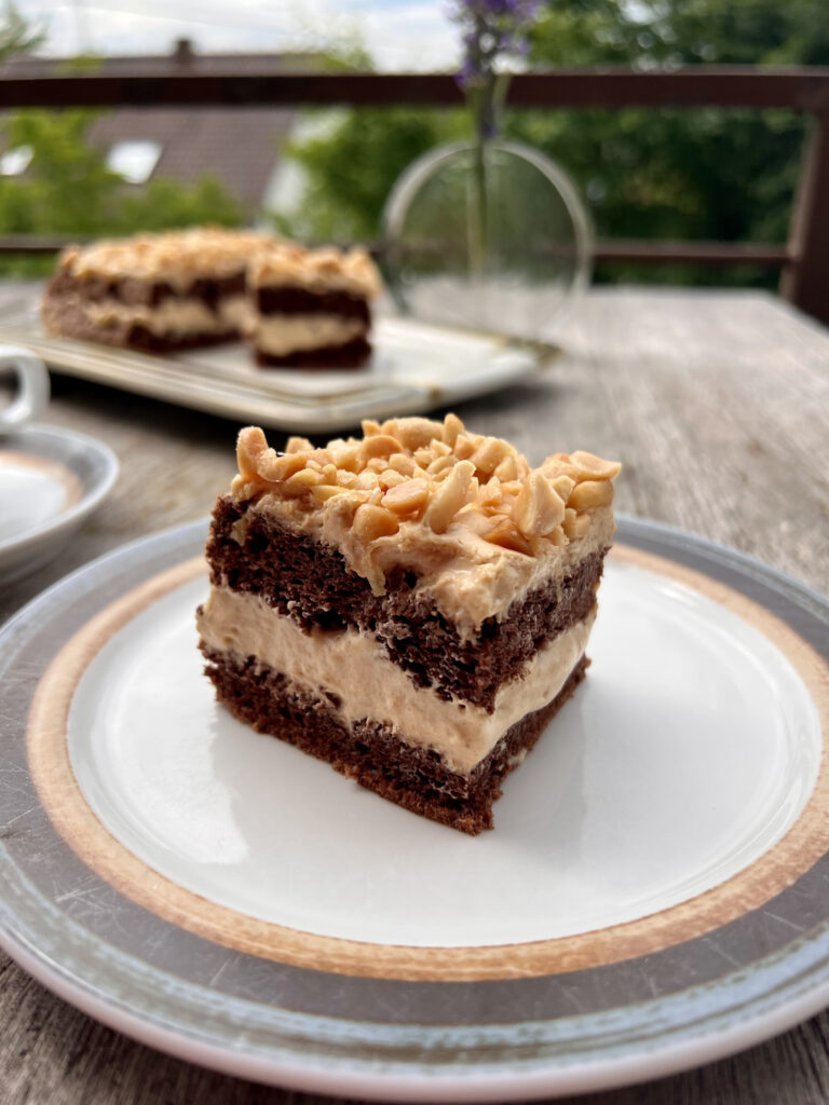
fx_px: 830
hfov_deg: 53.1
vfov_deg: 67.3
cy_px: 552
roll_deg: +0.0
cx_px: 414
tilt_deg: -26.4
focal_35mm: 26
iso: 50
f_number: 1.5
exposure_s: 1/2915
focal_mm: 5.7
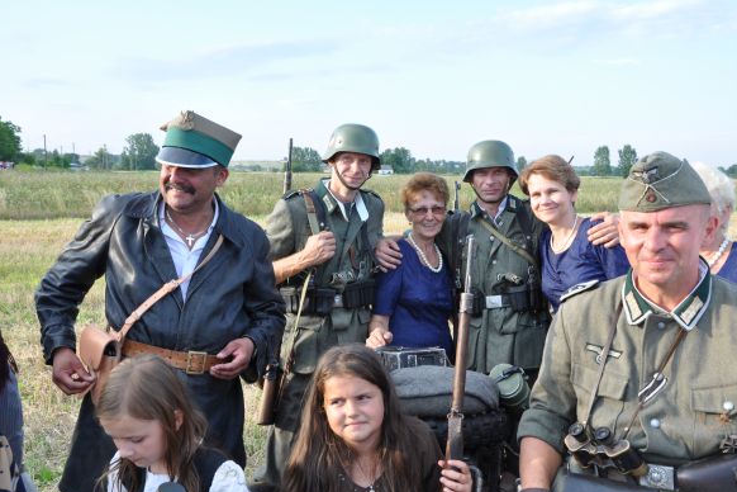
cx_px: 370
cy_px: 252
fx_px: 696
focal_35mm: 34
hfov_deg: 55.8
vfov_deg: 38.9
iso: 250
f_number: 8
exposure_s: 1/60
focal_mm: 22
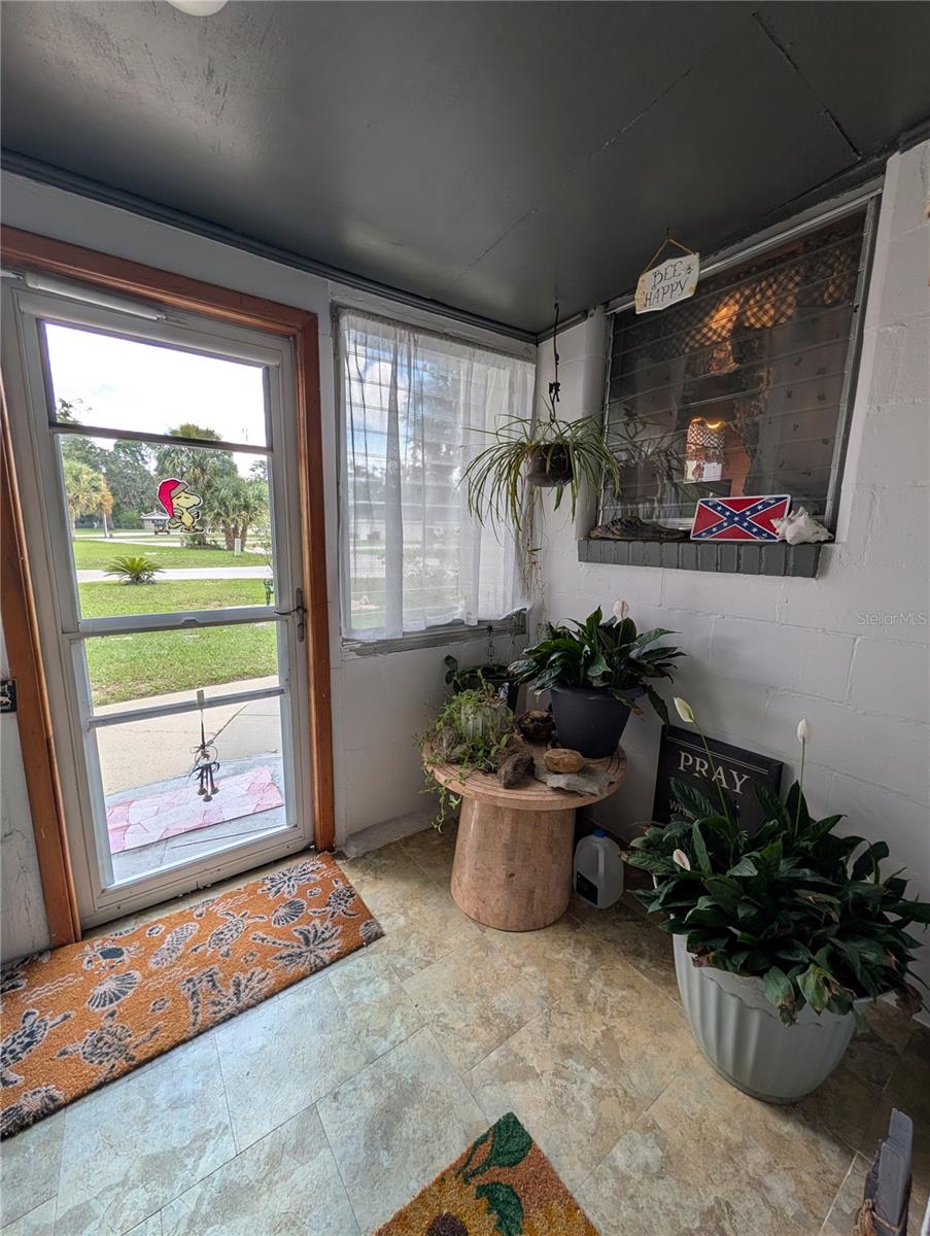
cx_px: 465
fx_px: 429
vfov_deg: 110.5
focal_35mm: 12
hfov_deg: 94.6
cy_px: 618
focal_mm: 2.02
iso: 58
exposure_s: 1/440
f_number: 1.7
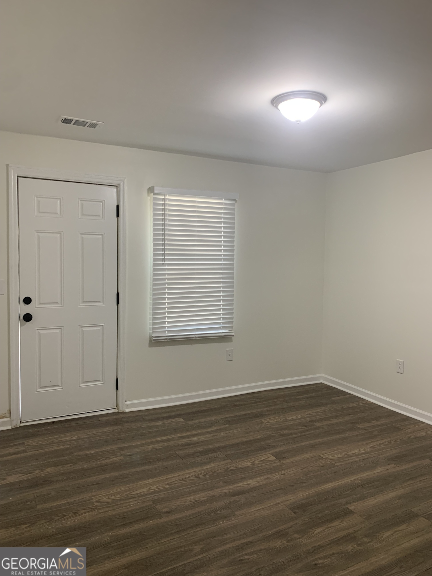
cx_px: 216
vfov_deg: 67.3
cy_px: 288
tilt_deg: -3.4
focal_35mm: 26
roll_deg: -0.8
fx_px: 433
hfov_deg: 53.1
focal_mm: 4.25
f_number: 1.8
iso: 160
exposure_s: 1/60
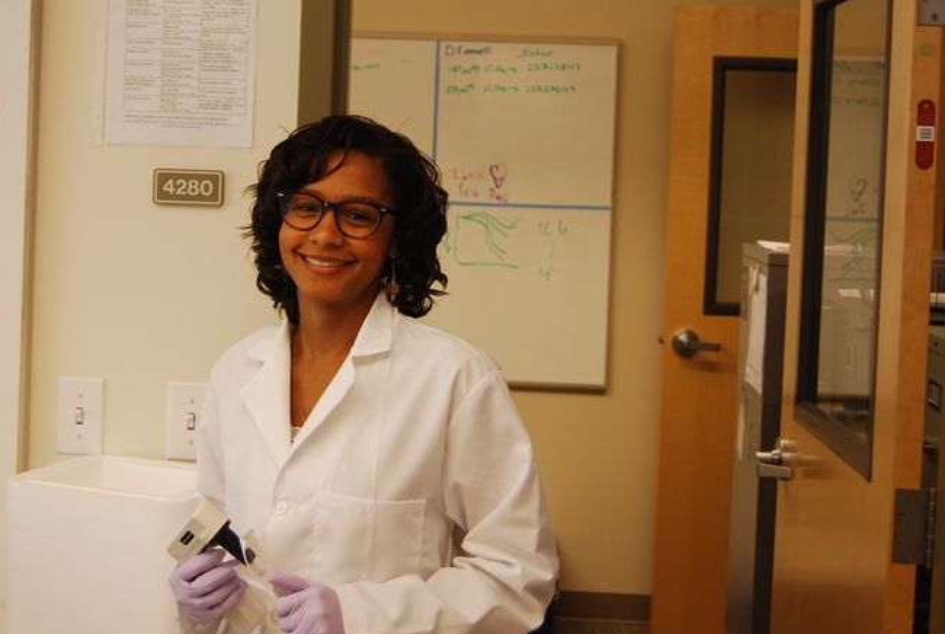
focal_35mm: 60
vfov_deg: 22.6
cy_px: 209
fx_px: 1578
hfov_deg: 33.3
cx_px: 385
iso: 250
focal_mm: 26
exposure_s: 1/30
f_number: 4
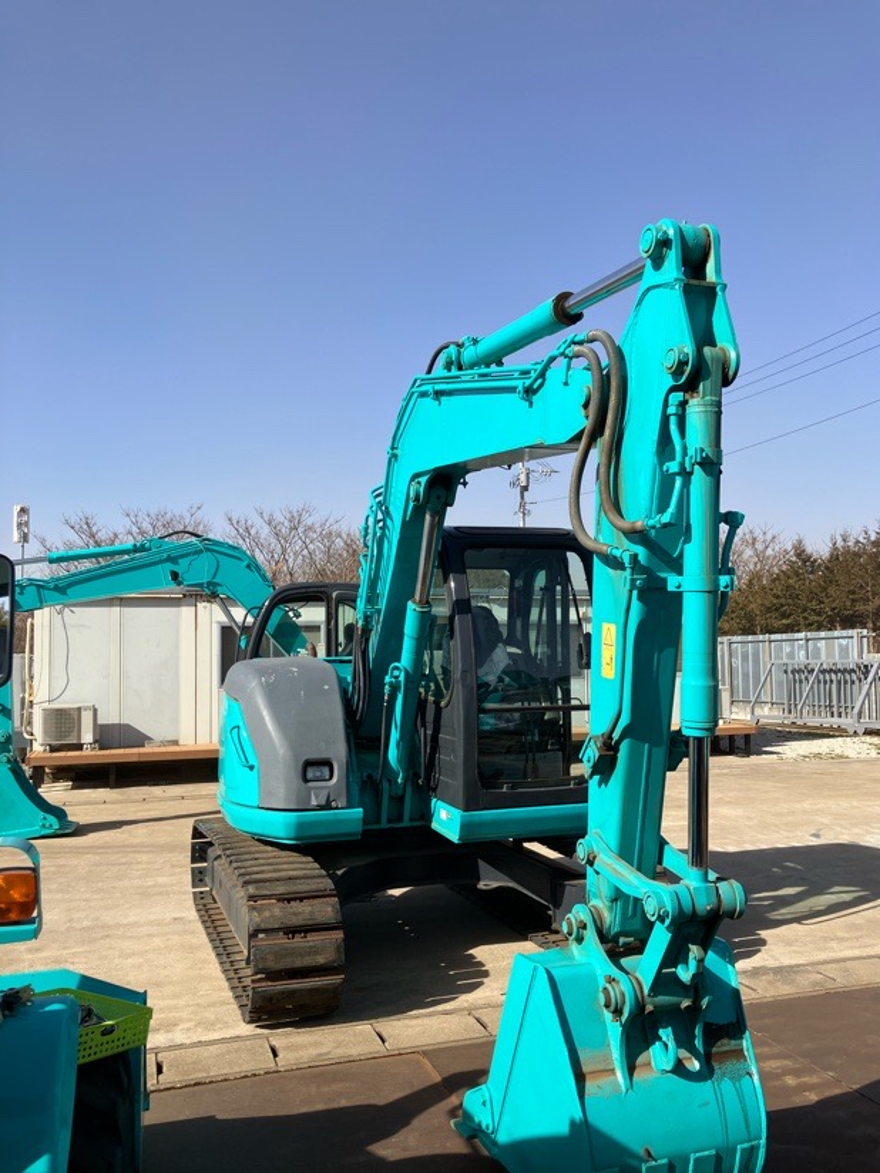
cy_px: 604
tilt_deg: +4.3
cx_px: 454
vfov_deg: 61.6
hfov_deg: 48.2
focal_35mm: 29
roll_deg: -0.7
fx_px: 983
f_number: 1.8
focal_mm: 3.99
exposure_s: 1/1621
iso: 32
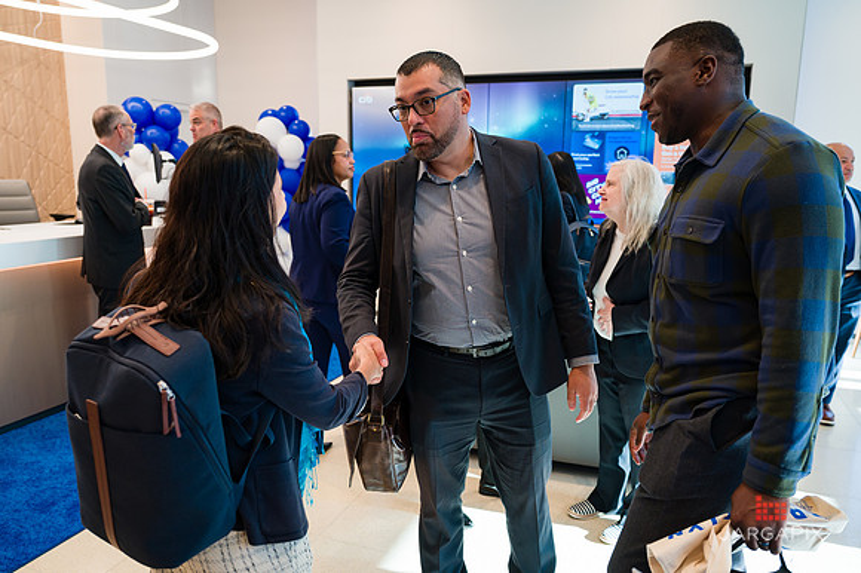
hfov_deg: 67.2
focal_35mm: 27
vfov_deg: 47.7
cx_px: 430
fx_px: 648
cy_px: 286
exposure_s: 1/200
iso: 320
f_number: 3.2
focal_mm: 26.5
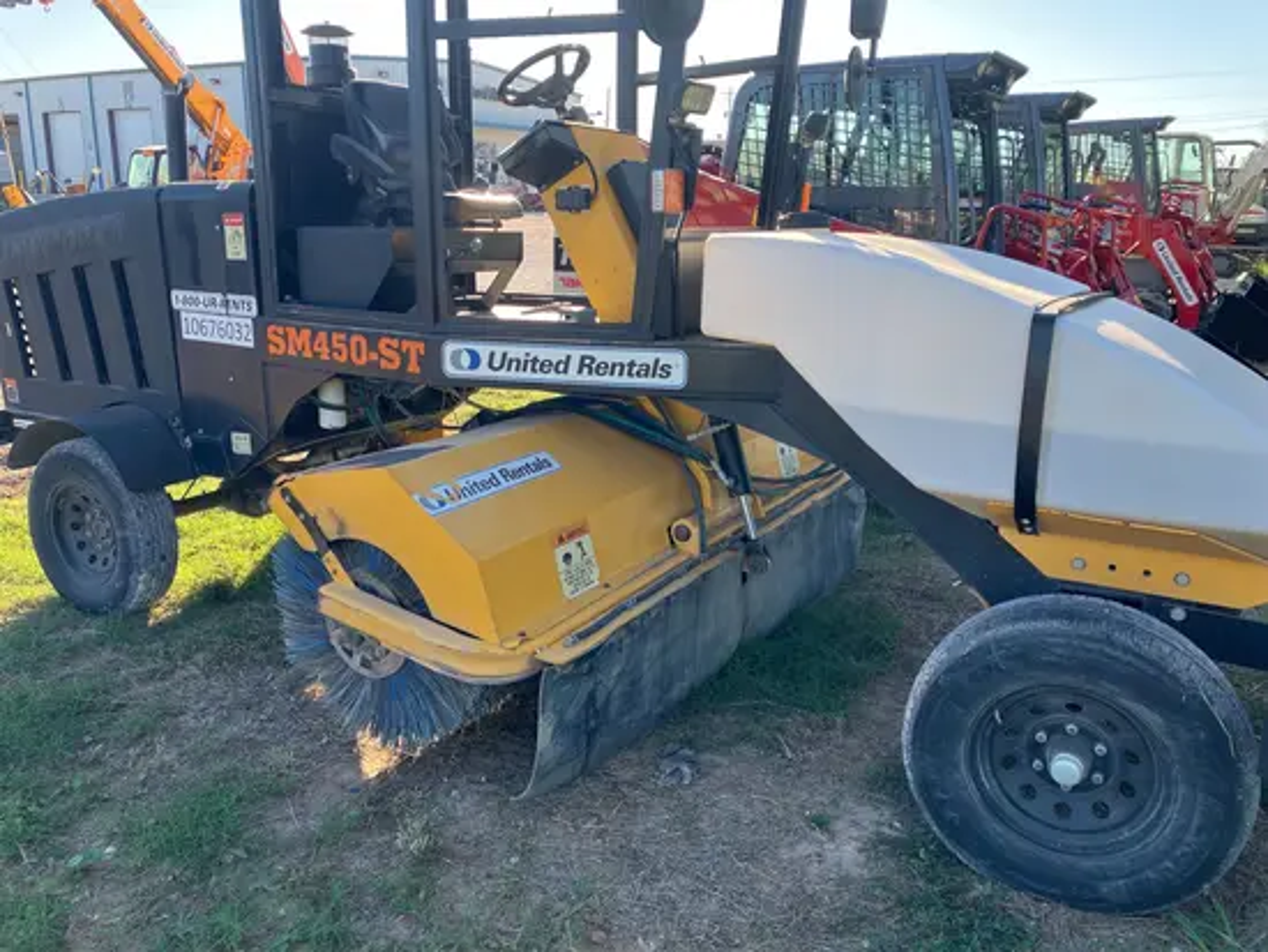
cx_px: 634
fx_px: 1026
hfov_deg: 63.4
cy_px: 476
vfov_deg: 49.8
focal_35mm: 28
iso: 32
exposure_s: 1/305
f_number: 1.8
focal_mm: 3.99
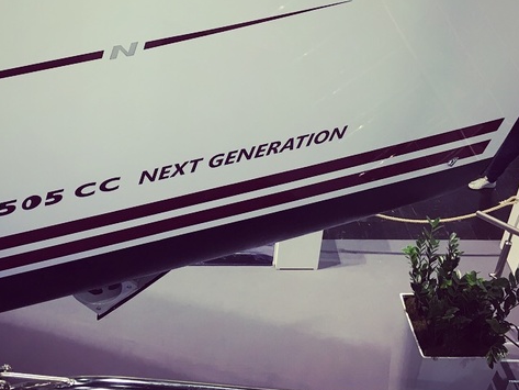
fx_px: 735
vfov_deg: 29.0
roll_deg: +0.8
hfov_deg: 38.5
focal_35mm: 49
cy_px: 77
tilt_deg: -33.6
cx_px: 180
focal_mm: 4.15
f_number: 2.2
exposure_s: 1/33
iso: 50
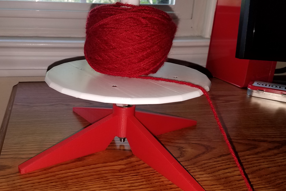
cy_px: 100
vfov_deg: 36.9
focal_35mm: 36
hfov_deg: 52.4
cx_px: 102
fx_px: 286
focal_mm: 4.2
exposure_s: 1/120
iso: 64
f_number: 1.7
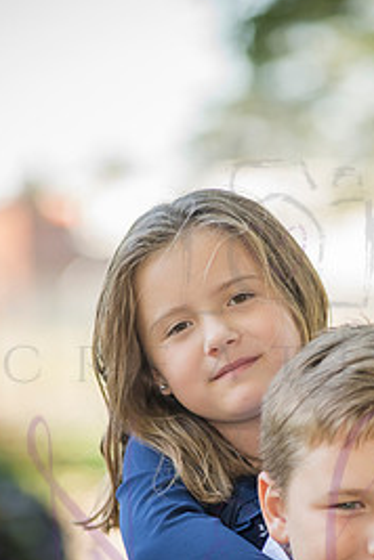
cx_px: 284
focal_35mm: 261
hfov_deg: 5.3
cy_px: 438
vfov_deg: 7.9
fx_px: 4067
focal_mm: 155
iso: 400
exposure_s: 1/400
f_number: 4
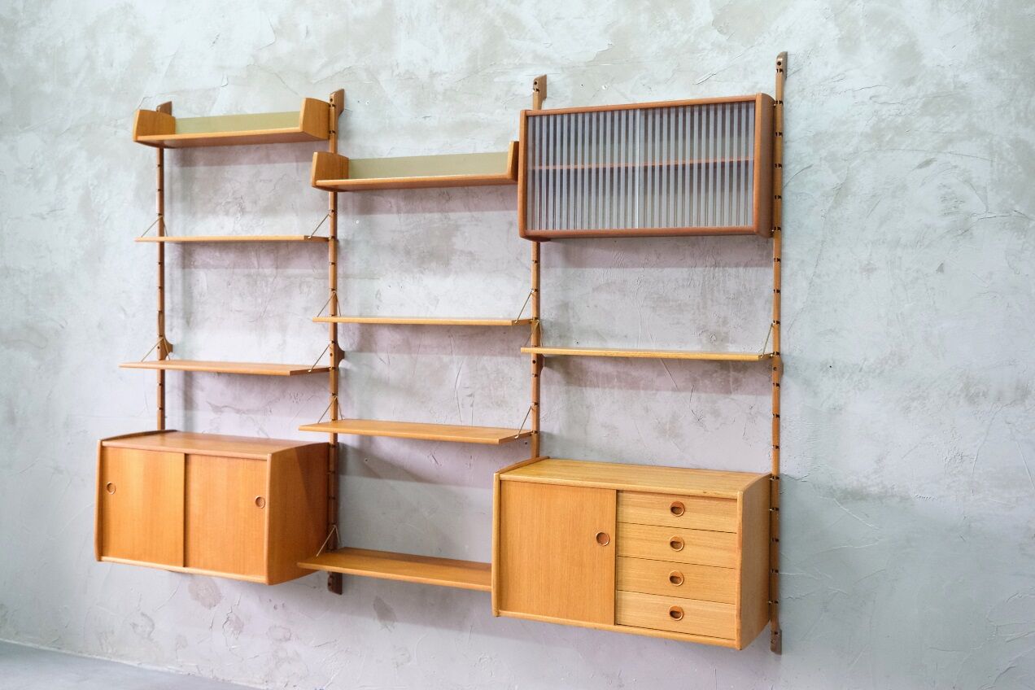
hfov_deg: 51.9
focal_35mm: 37
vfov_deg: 35.9
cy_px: 345
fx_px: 1064
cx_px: 518
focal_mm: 24.7
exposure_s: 1/38
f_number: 4
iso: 3200
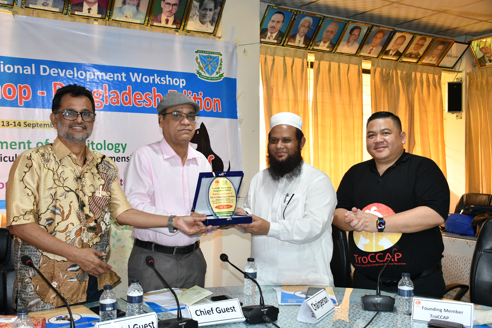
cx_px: 246
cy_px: 164
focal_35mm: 36
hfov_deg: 53.1
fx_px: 492
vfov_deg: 36.9
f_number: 4
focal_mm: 24
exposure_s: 1/60
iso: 1600
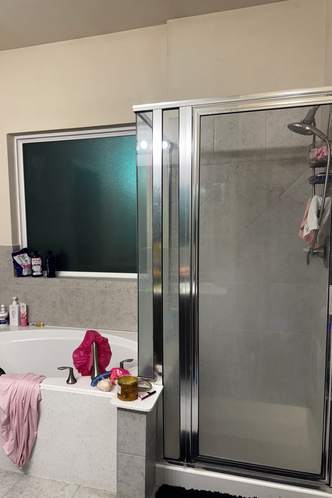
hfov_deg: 47.7
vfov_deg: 67.4
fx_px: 373
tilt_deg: -6.0
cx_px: 136
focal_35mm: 27
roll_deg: +1.2
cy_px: 260
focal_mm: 6.76
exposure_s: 1/120
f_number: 1.78
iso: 200
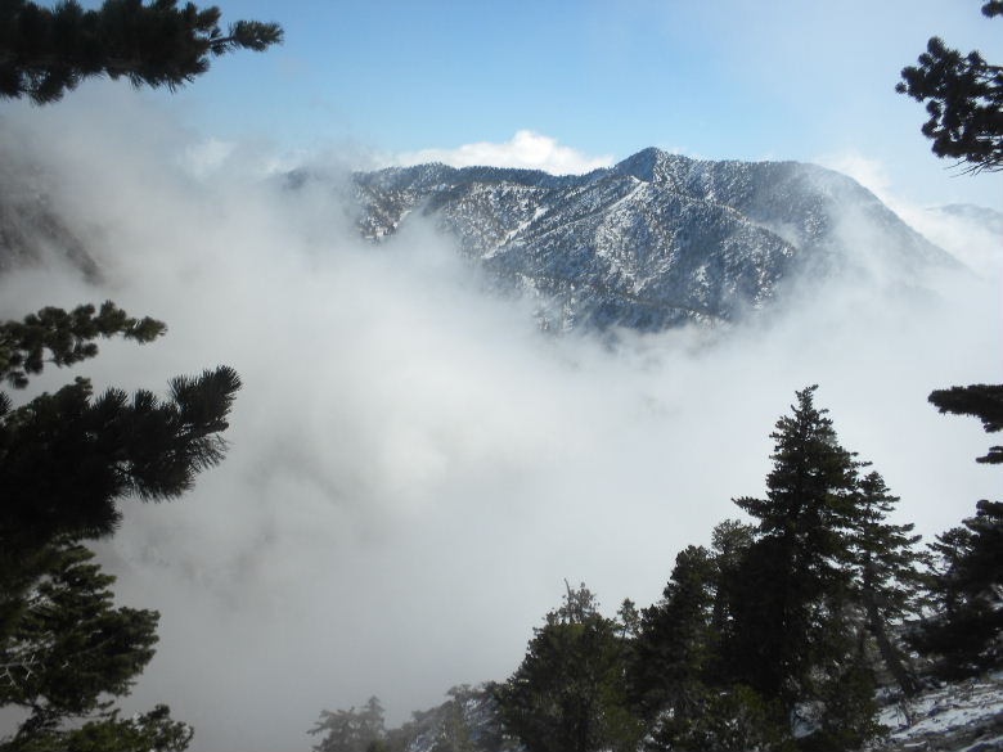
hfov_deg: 50.1
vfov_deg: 38.7
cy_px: 376
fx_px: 1072
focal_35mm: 37
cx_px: 502
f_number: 10
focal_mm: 6.6
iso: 64
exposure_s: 1/180
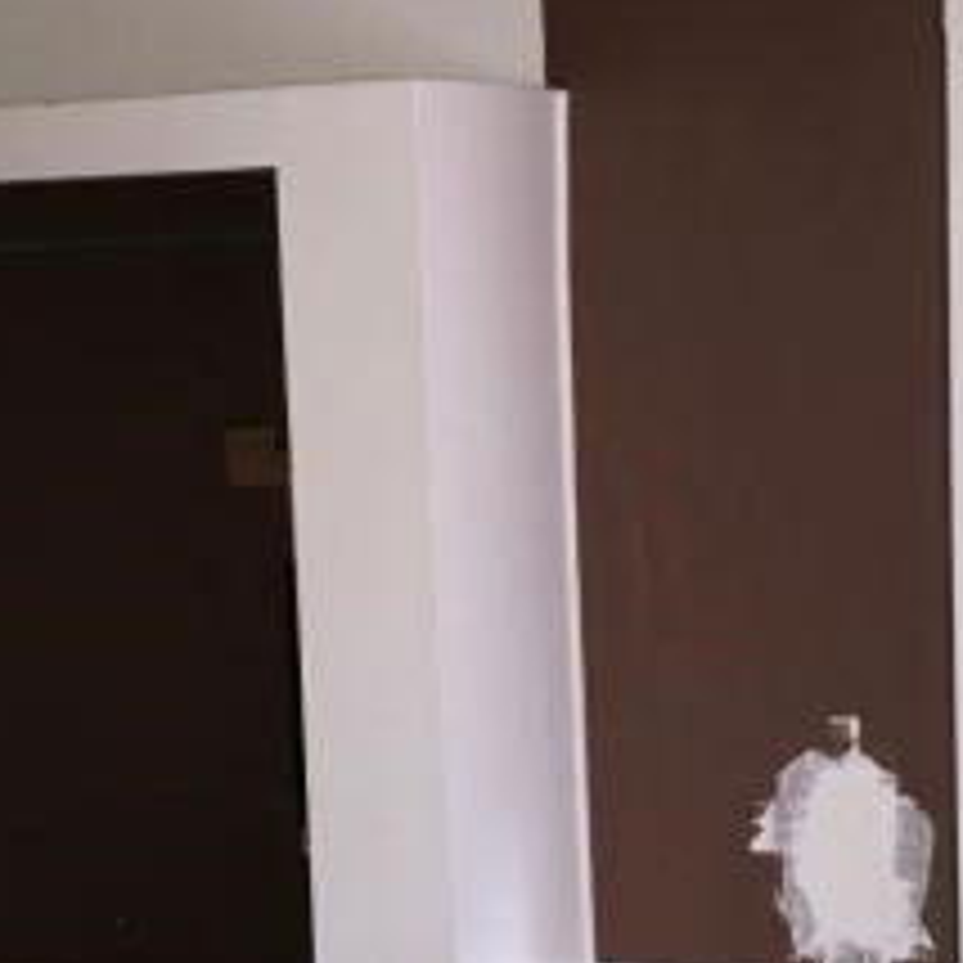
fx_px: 2329
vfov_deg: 23.4
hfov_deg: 23.3
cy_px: 522
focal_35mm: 74
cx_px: 333
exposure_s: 1/30
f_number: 1.8
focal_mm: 3.99
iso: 64
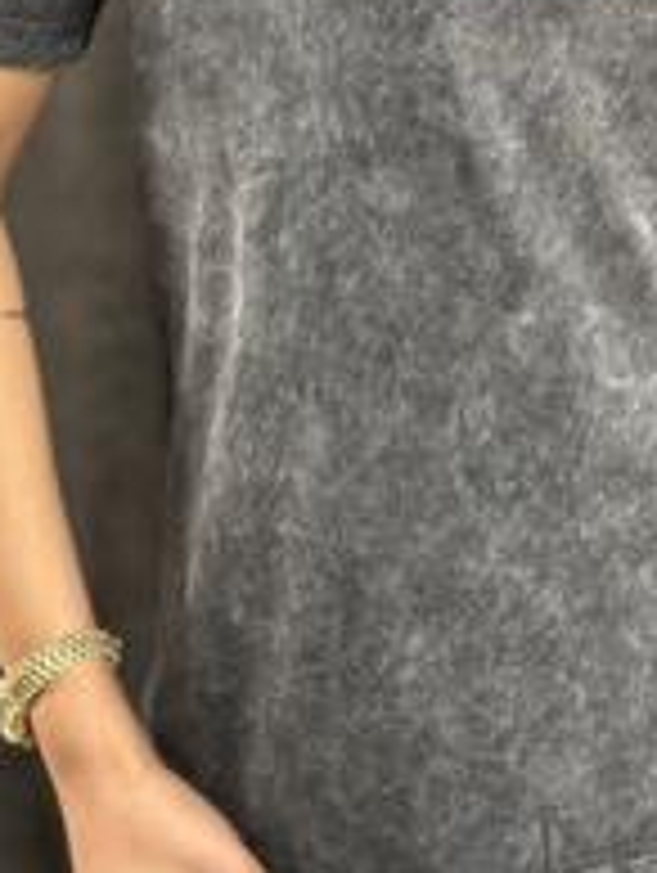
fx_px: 2576
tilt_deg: -37.1
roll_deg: -0.3
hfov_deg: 14.5
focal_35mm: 102
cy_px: 151
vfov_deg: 19.0
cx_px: 504
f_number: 1.78
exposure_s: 1/50
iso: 125
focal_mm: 6.86
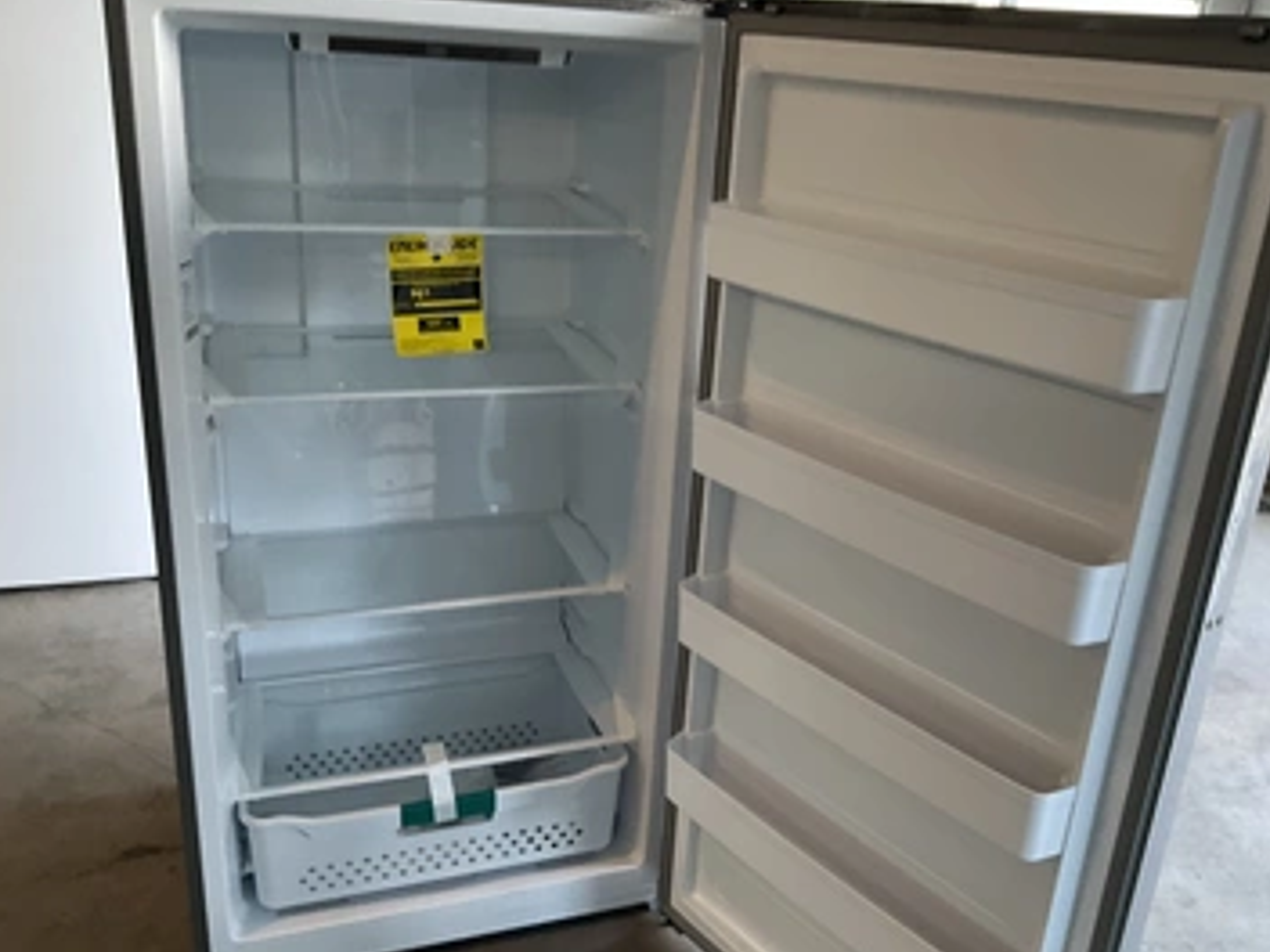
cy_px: 487
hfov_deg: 55.3
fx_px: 1211
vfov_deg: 42.9
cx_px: 671
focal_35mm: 33
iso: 80
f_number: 1.8
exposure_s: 1/60
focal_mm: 3
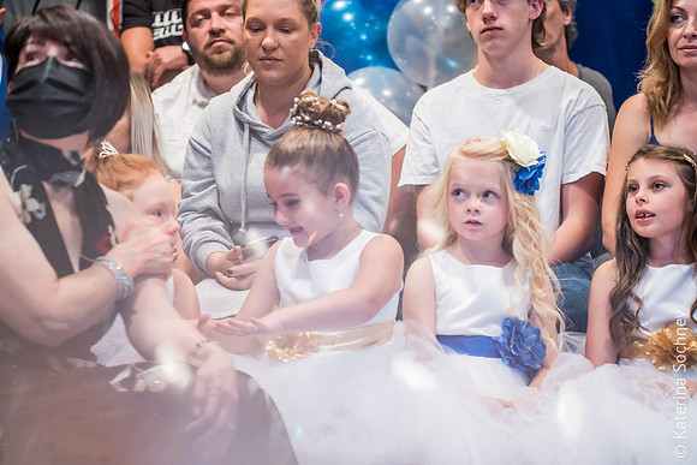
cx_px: 348
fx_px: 1936
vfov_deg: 13.7
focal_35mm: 100
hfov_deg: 20.4
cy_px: 232
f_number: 3.2
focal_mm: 100
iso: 1600
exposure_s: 1/80
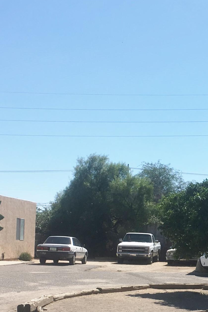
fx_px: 624
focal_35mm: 72
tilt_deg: -0.4
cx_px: 201
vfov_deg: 27.7
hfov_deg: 18.5
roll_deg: -3.2
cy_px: 232
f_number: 2.2
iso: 25
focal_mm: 4.15
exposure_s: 1/1972
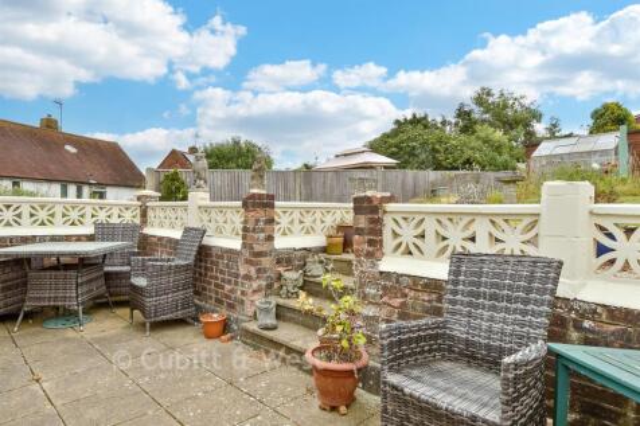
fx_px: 373
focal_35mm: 21
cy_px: 213
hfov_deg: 81.2
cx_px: 320
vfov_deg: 59.5
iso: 200
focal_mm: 14
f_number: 8
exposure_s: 1/400
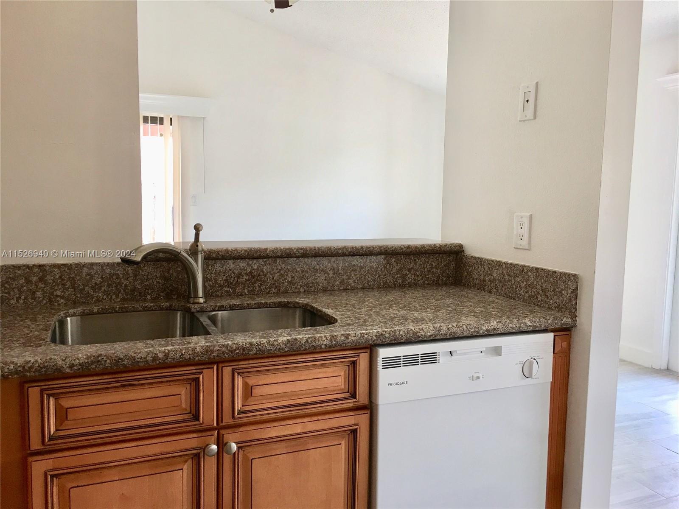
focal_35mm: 29
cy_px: 254
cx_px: 340
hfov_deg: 61.7
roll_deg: -1.5
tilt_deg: -4.9
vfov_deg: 48.2
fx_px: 569
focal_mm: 4.15
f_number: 2.2
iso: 25
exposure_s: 1/40
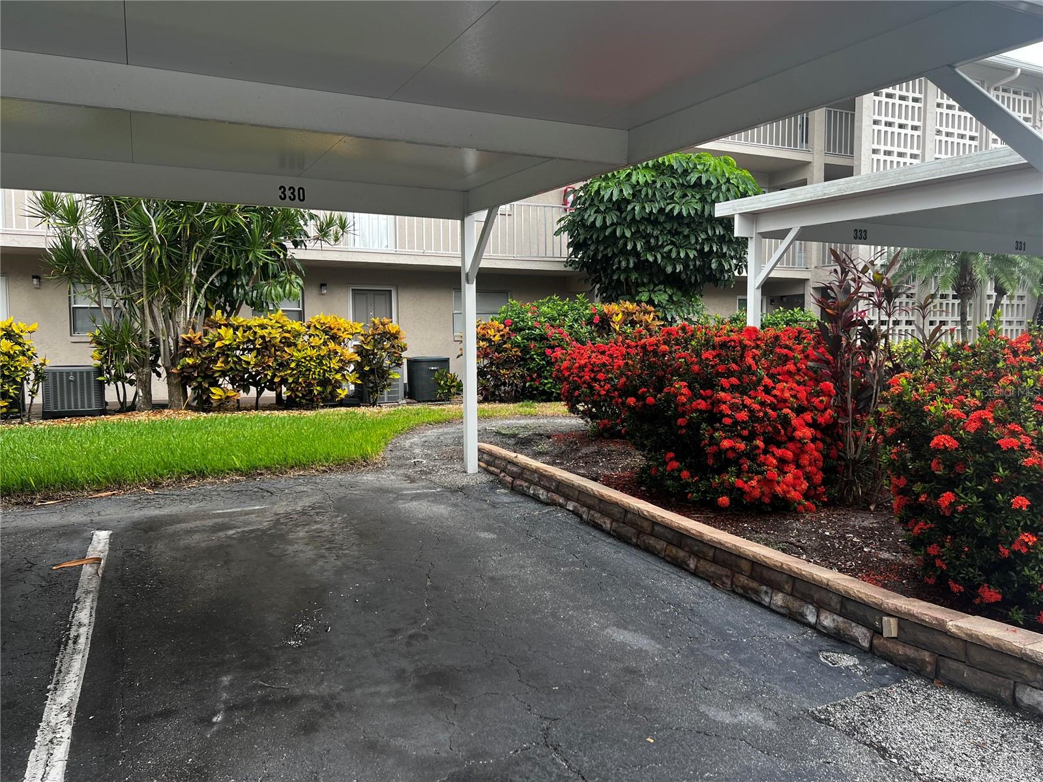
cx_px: 522
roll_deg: +0.1
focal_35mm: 26
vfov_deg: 53.1
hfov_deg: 67.3
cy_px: 391
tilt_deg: -3.4
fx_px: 783
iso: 40
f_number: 1.5
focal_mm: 5.7
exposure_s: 1/241
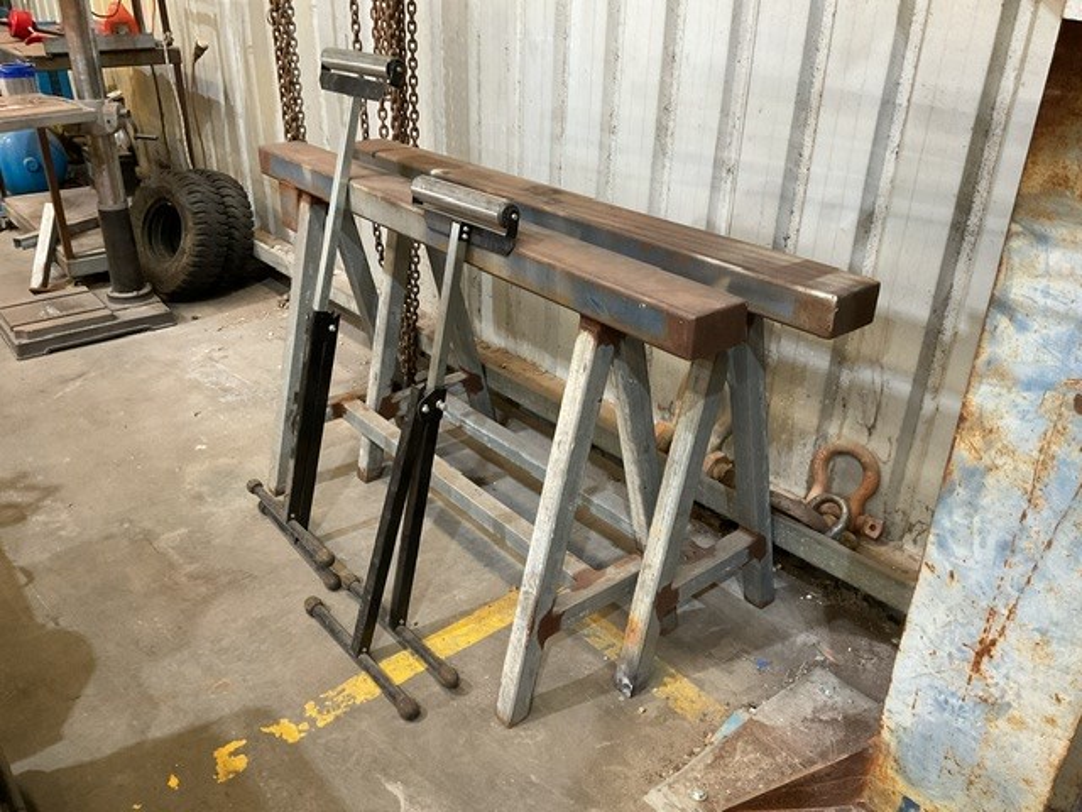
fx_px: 906
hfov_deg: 61.7
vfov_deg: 48.2
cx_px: 541
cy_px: 406
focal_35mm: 29
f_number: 1.8
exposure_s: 1/60
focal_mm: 3
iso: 200
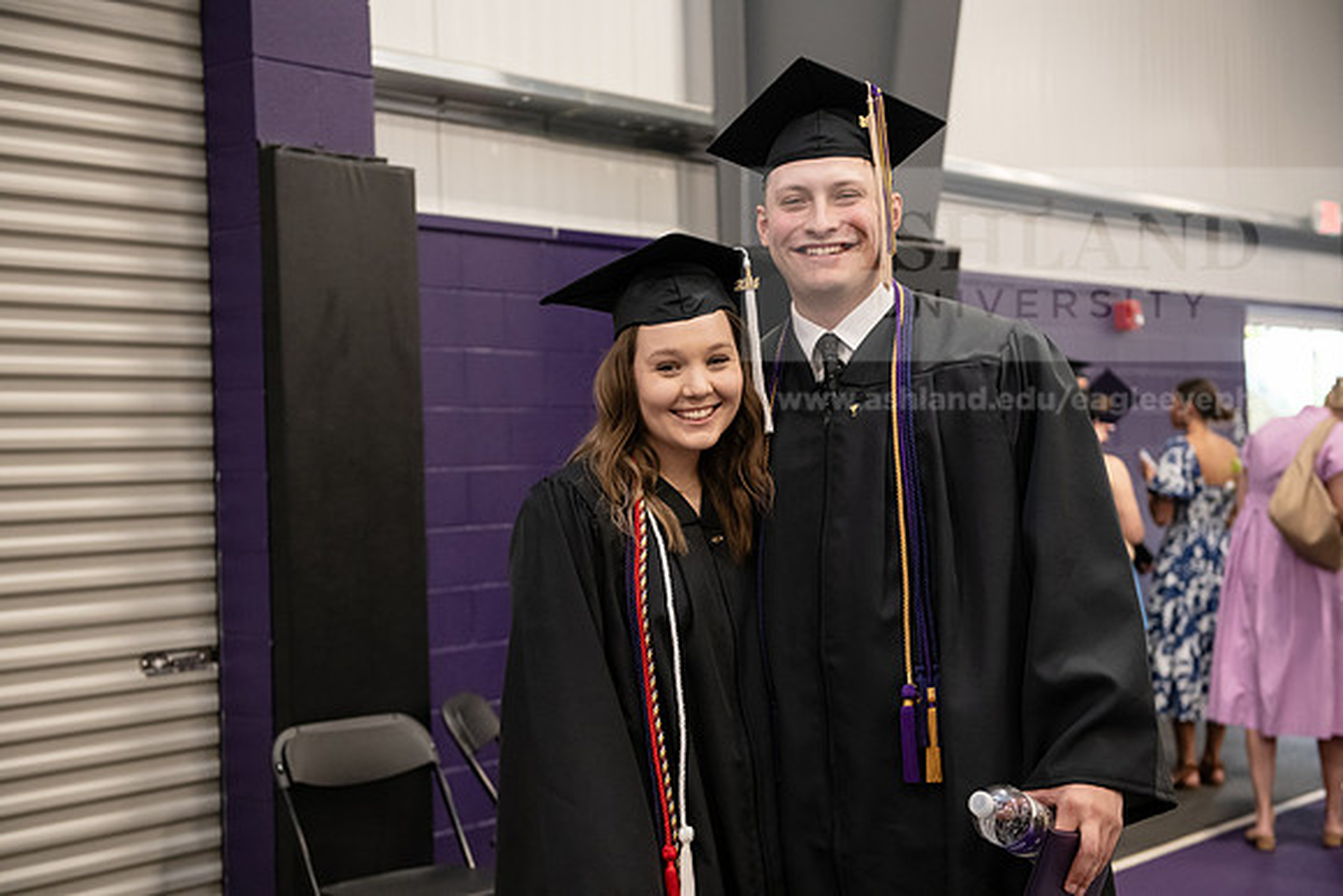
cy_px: 448
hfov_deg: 36.2
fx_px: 2052
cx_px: 672
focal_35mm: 55
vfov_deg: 24.6
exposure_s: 1/160
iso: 2000
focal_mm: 55
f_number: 3.5
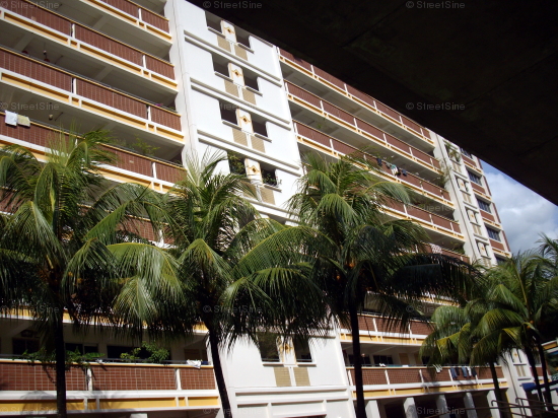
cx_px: 279
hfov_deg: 50.2
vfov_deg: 38.6
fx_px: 596
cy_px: 209
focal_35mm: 37
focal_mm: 6.2
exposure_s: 1/500
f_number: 5.6
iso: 80
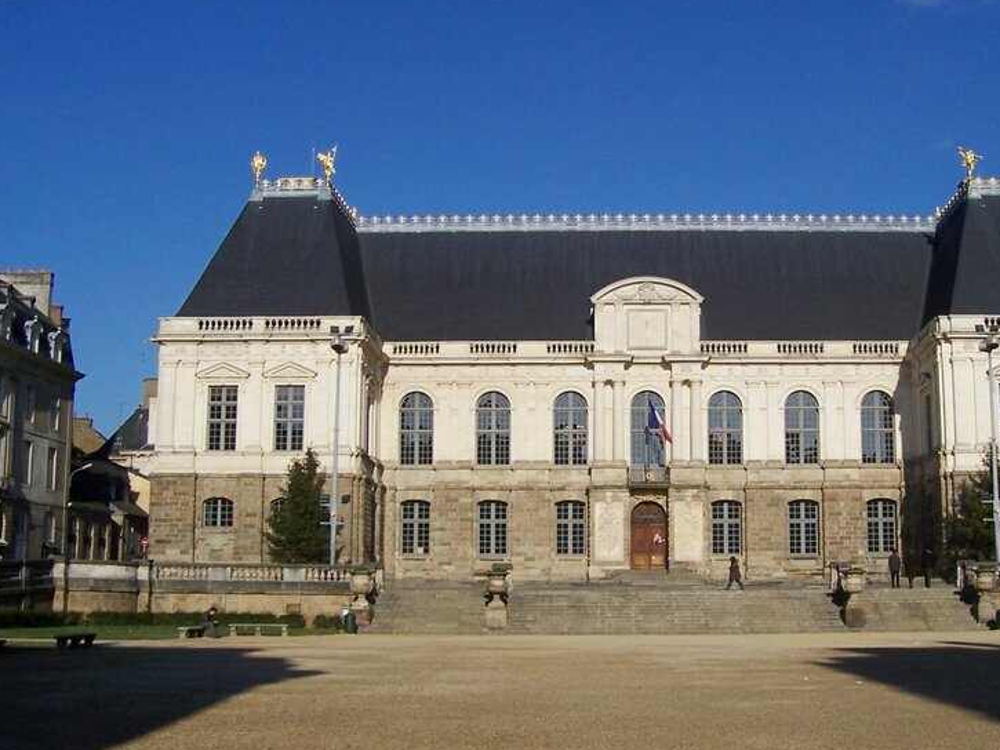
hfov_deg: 41.8
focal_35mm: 45
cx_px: 612
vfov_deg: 32.2
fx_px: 1300
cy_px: 415
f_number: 5.6
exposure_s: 1/1000
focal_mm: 5.6
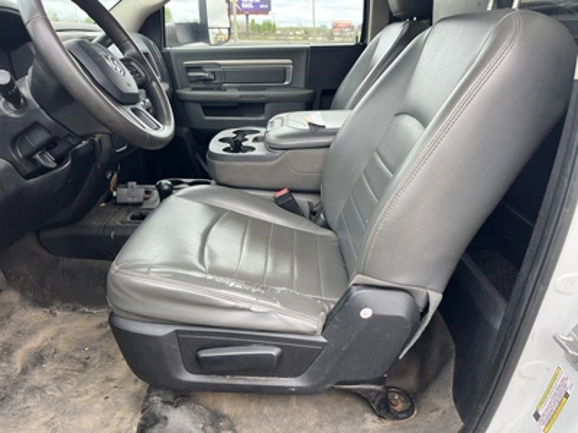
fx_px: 434
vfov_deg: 53.1
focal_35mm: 26
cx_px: 289
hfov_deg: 67.3
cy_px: 216
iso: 40
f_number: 1.6
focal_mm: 5.1
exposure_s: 1/196
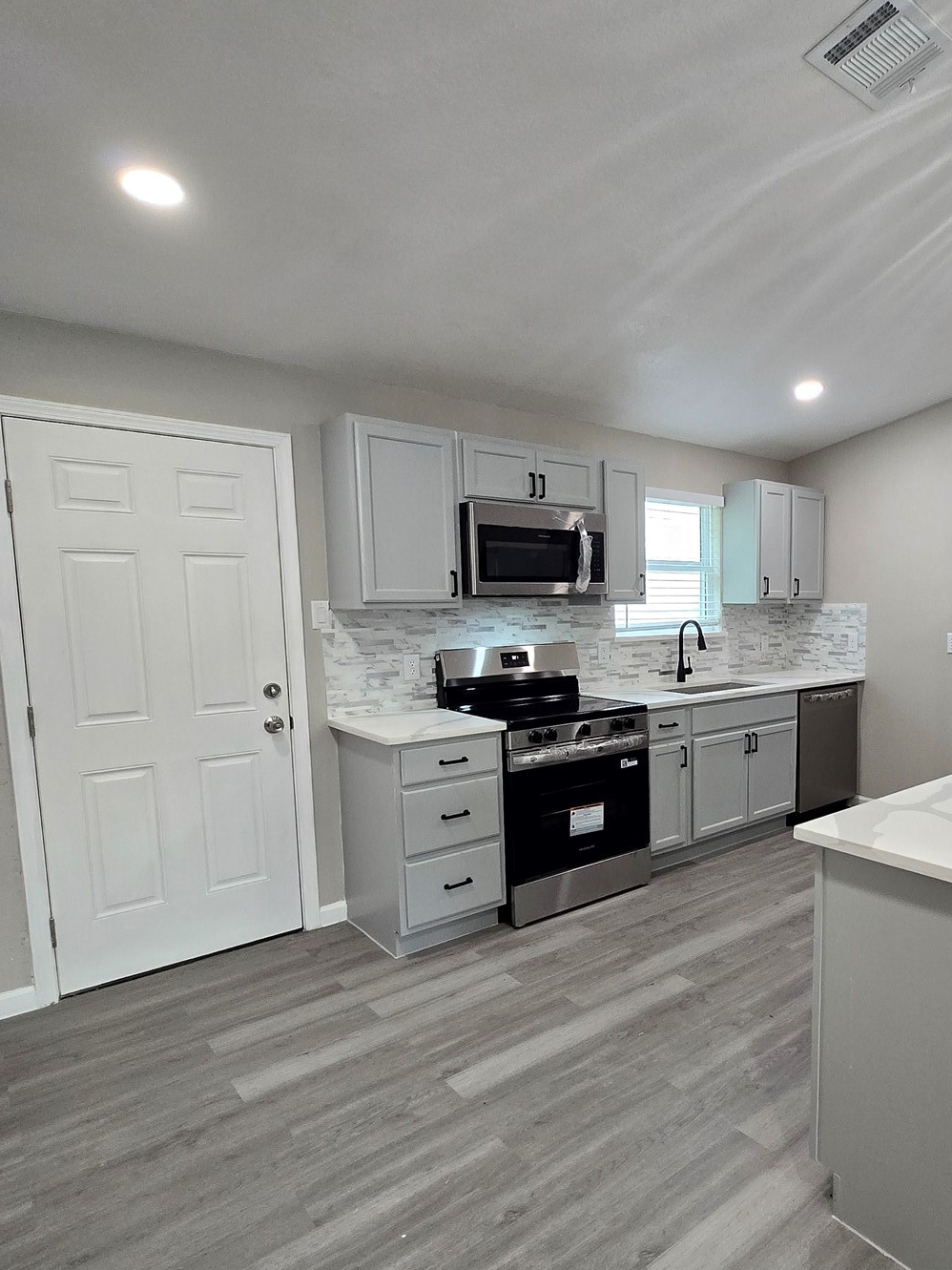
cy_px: 686
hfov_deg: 62.4
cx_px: 706
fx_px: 733
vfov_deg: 81.6
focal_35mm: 20
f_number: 2.2
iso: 160
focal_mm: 1.7
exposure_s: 1/60
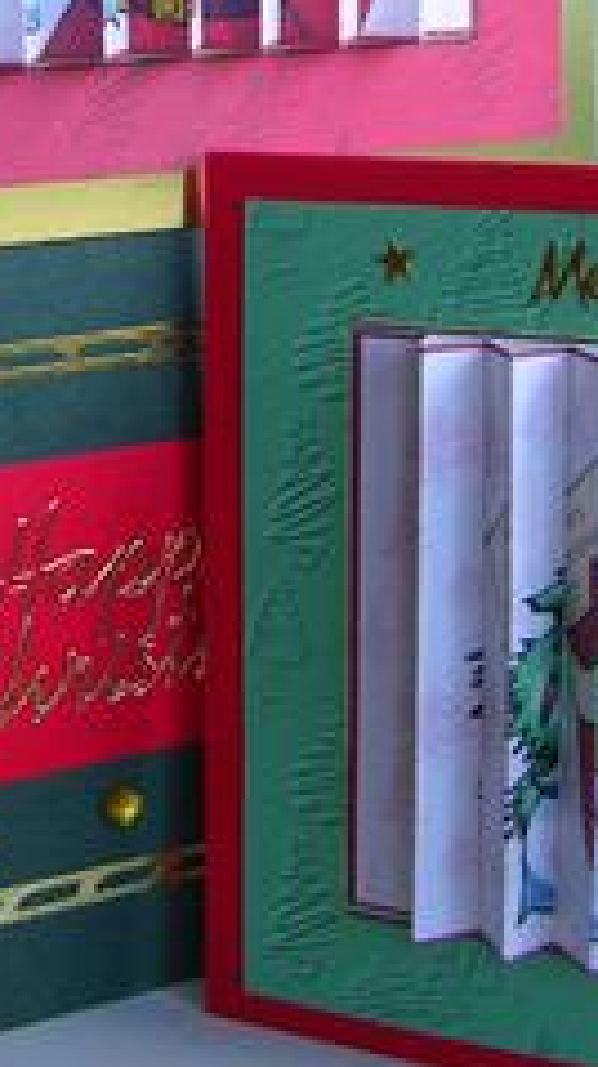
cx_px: 268
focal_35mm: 78
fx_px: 2204
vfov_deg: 26.2
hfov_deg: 15.4
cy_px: 89
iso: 50
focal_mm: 5.8
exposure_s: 1/24.1
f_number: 2.8
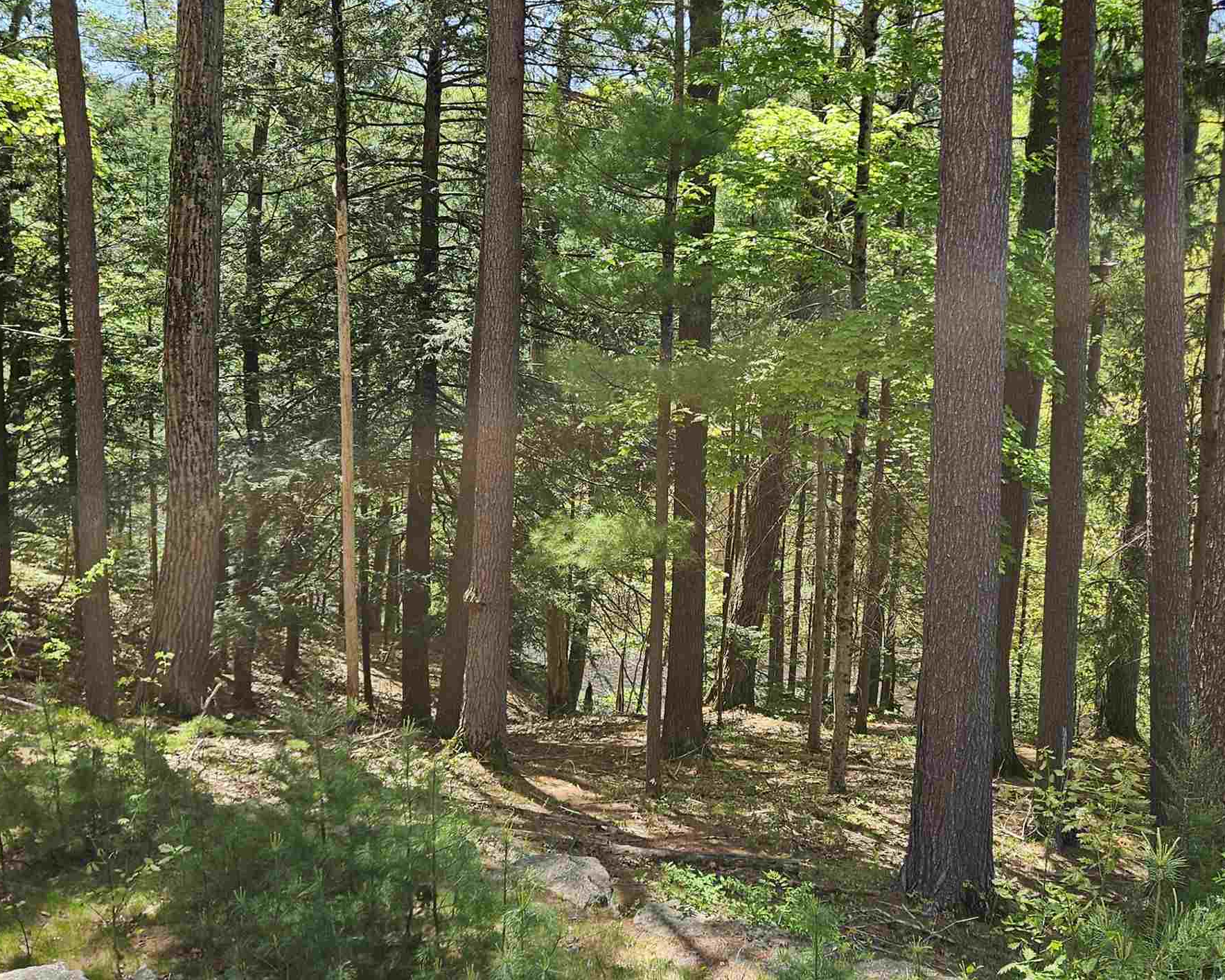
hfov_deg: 46.6
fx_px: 1414
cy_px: 537
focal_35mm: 39
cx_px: 723
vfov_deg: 38.2
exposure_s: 1/449
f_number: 1.8
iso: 25
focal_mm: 5.4
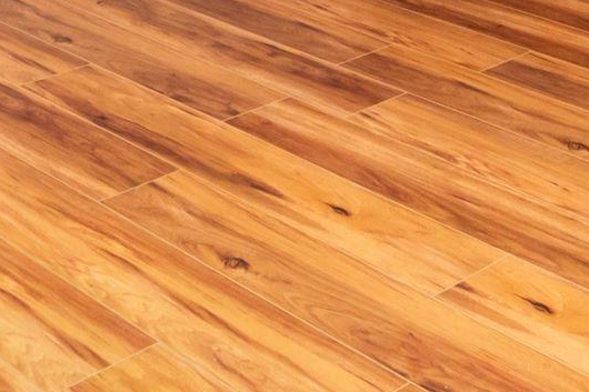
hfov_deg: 22.7
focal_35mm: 87
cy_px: -454
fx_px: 1423
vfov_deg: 13.0
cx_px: 541
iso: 320
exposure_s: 1.3
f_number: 10
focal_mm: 10
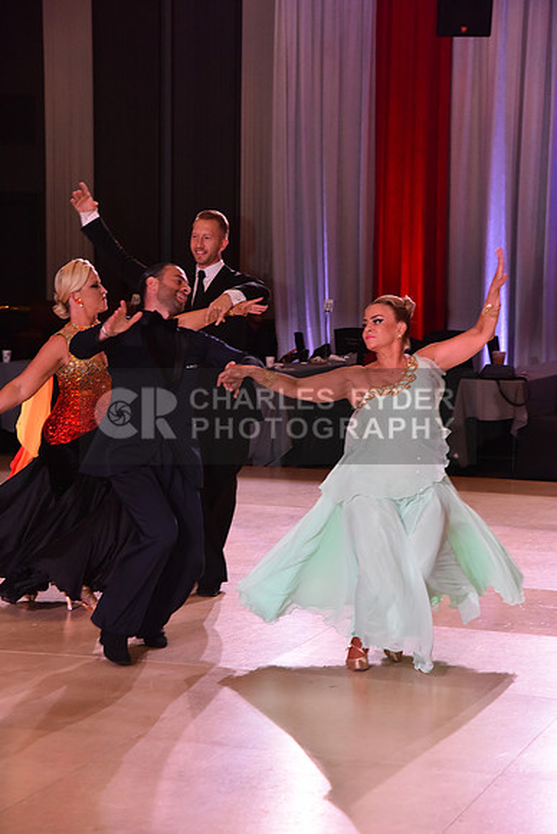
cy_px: 417
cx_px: 278
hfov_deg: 12.5
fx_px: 2551
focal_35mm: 110
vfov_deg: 18.6
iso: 2500
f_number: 6.3
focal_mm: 110
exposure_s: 1/320
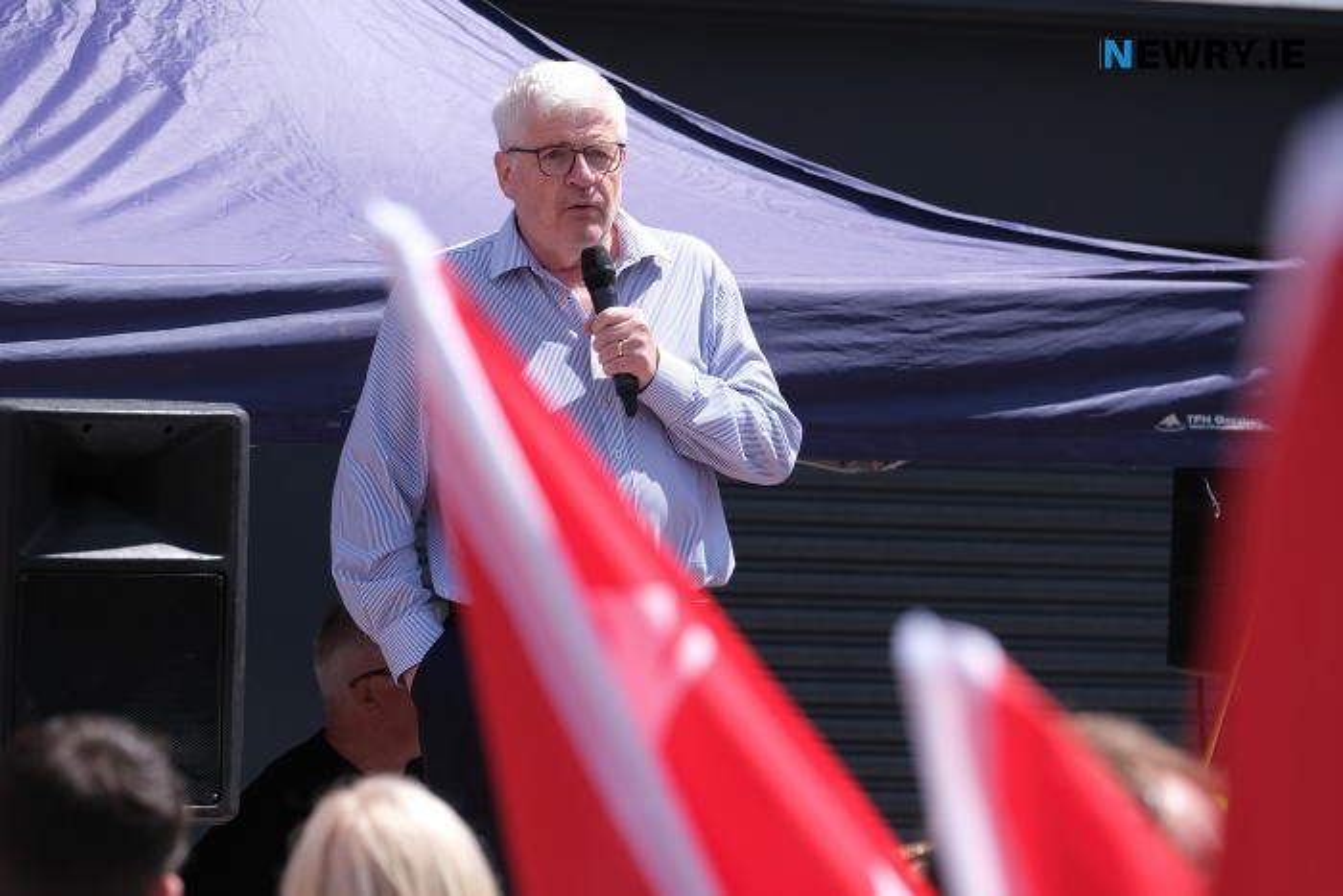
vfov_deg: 6.5
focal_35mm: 210
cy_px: 448
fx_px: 7835
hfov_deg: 9.8
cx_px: 672
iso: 200
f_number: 4
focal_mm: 140
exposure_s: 1/1250
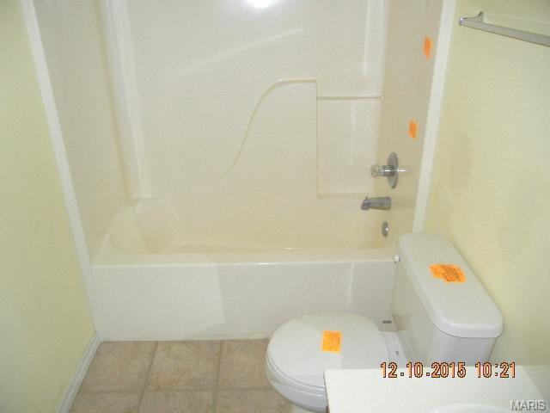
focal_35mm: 30
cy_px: 206
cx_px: 275
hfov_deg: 60.0
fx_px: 477
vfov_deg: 46.8
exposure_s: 1/30
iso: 200
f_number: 3.5
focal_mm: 5.4
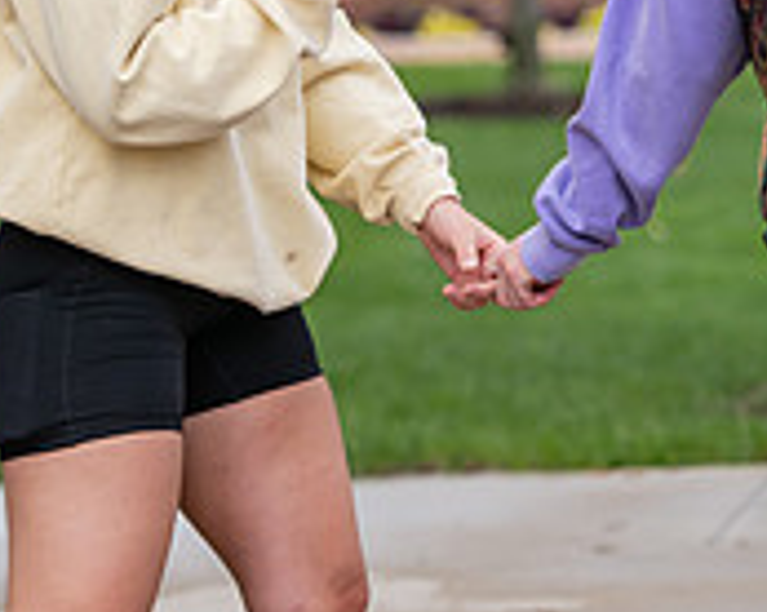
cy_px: -64
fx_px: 7845
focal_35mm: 346
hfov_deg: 5.6
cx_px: 652
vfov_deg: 4.5
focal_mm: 110
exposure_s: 1/640
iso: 125
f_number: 3.5
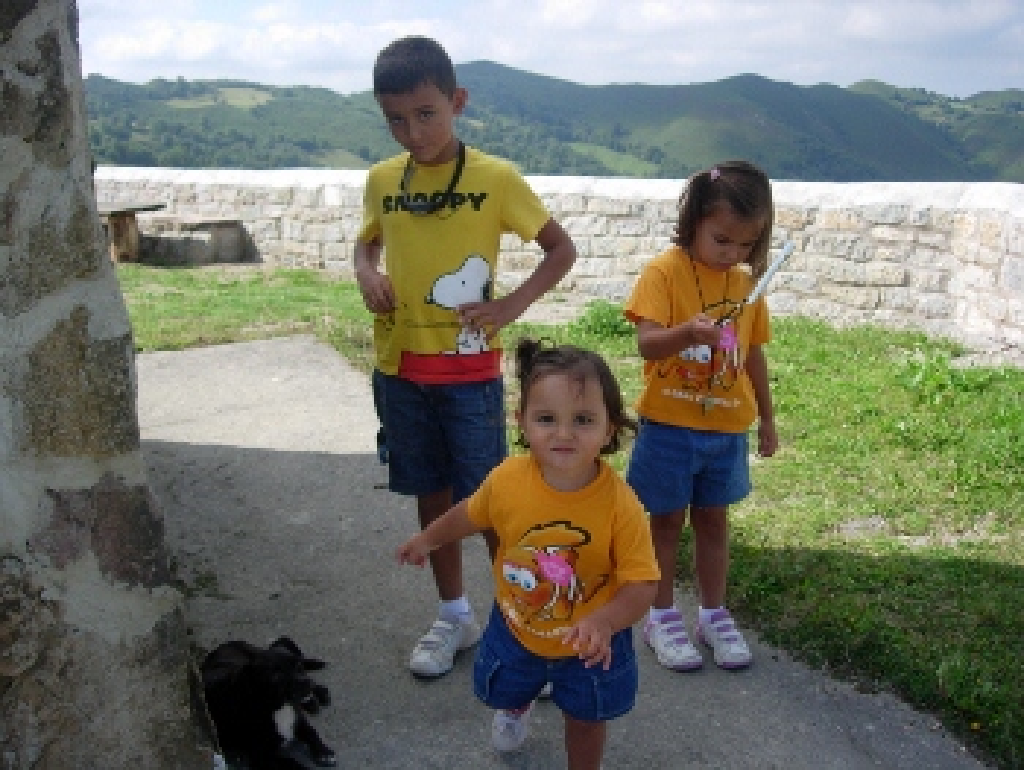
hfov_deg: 48.9
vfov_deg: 37.8
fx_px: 1125
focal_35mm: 38
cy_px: 385
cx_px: 512
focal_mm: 7.8
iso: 64
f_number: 2.8
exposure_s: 1/966
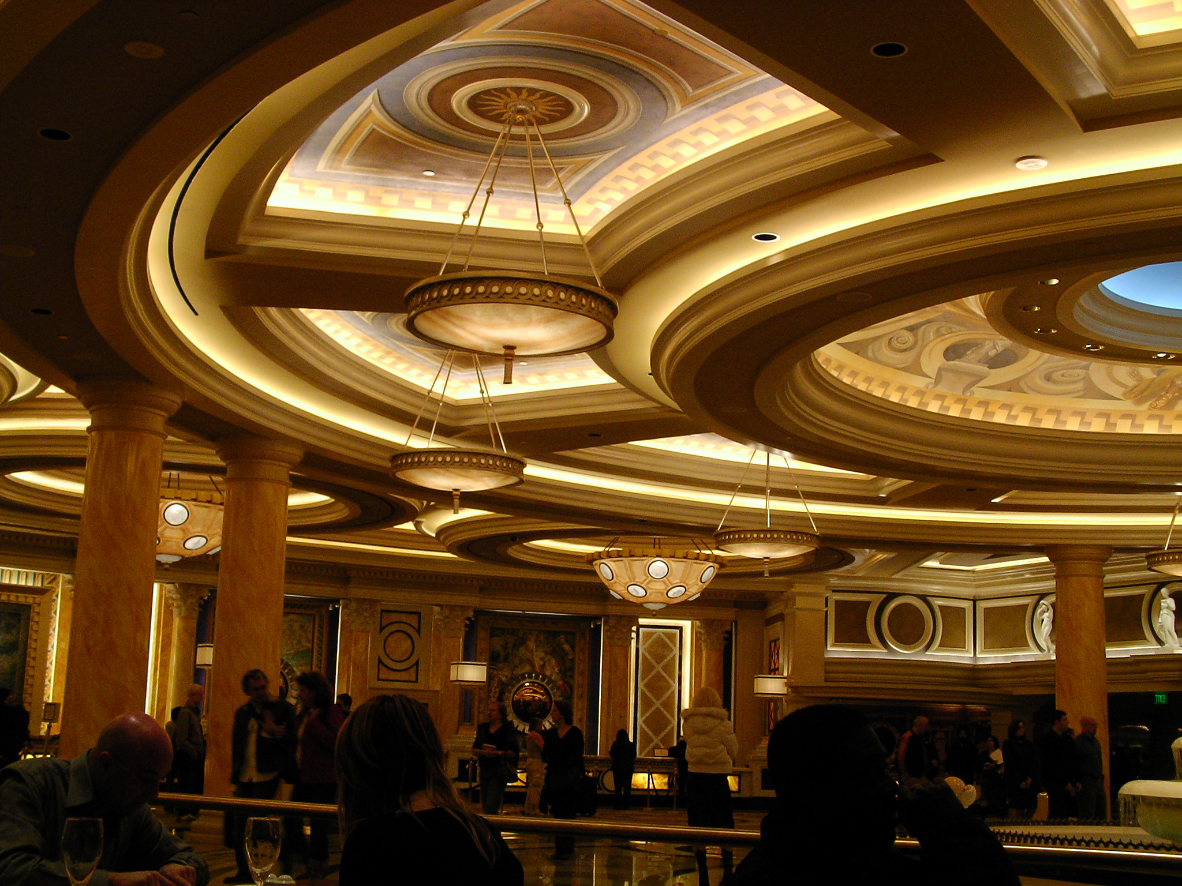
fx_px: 1673
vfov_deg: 29.7
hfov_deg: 38.9
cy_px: 443
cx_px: 591
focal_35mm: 49
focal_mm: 7.5
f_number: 3.6
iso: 100
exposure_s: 1/28
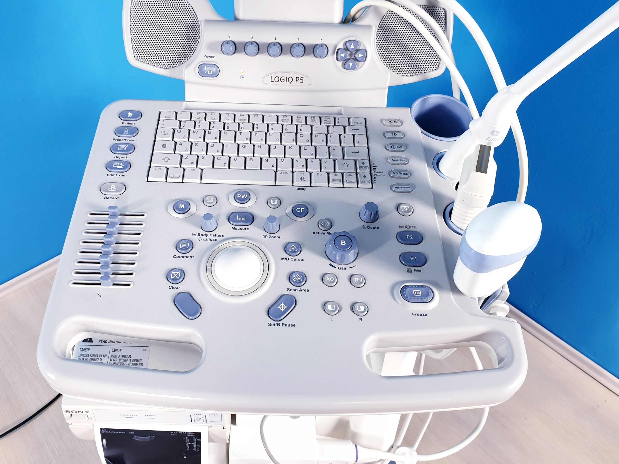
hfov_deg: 61.5
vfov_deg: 48.2
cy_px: 216
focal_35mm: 29
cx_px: 277
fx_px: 519
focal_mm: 4.3
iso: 160
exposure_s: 1/50
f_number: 2.4
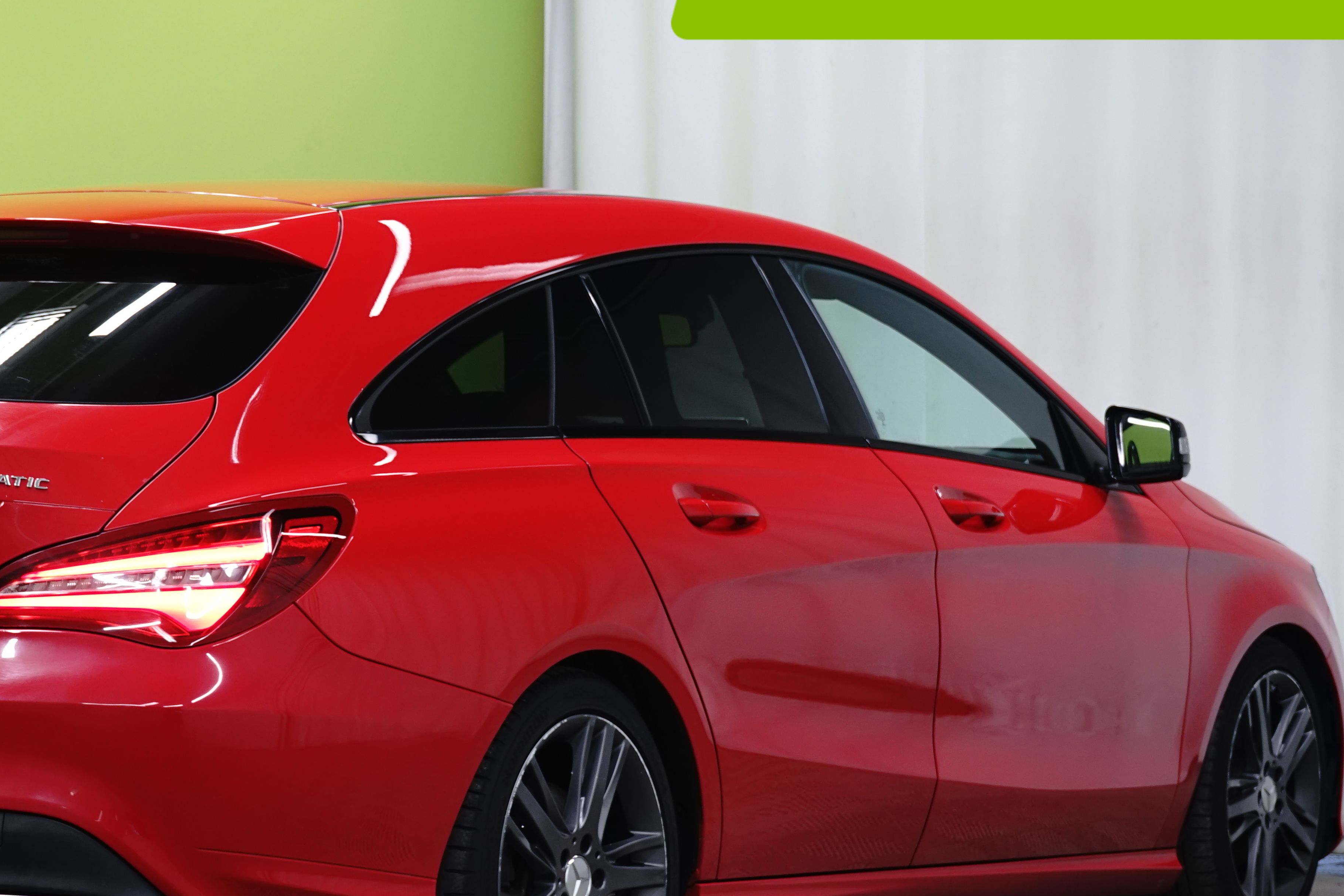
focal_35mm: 116
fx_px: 4330
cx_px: 394
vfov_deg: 11.8
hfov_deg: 17.6
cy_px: 519
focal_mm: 70
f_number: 8
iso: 500
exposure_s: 1/6
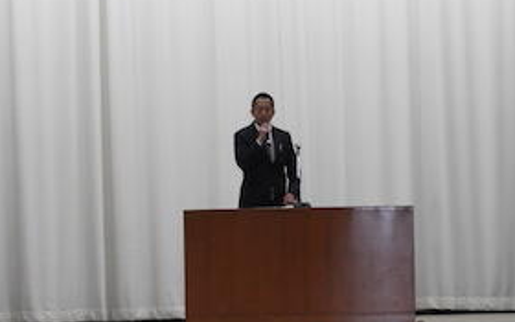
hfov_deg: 6.9
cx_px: 259
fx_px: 4253
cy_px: 131
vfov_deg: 4.3
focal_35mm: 303
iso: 400
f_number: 5.3
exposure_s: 1/30
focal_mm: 35.8
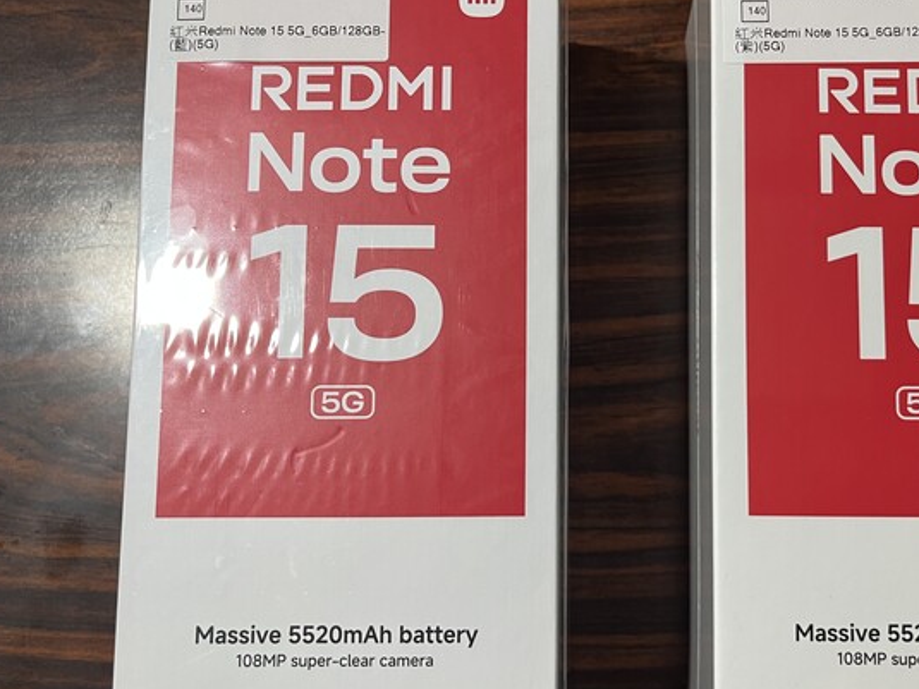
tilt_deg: -83.7
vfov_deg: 40.7
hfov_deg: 51.9
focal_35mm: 35
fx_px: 929
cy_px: 347
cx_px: 596
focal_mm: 5.1
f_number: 1.6
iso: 125
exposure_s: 1/60
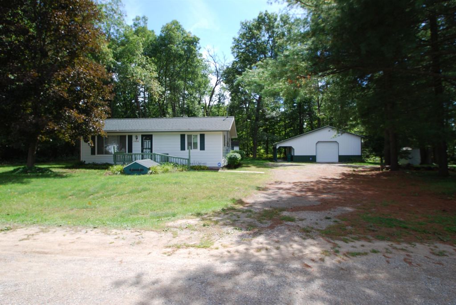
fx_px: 247
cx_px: 228
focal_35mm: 20
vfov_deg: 63.3
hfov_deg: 85.4
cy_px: 152
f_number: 6.3
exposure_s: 1/160
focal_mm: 13
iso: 100
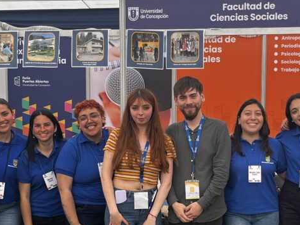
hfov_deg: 29.3
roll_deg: -1.2
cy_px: 143
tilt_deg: -6.1
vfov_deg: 22.2
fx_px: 572
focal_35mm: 66
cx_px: 190
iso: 50
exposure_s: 1/943
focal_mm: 5.1
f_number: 1.6
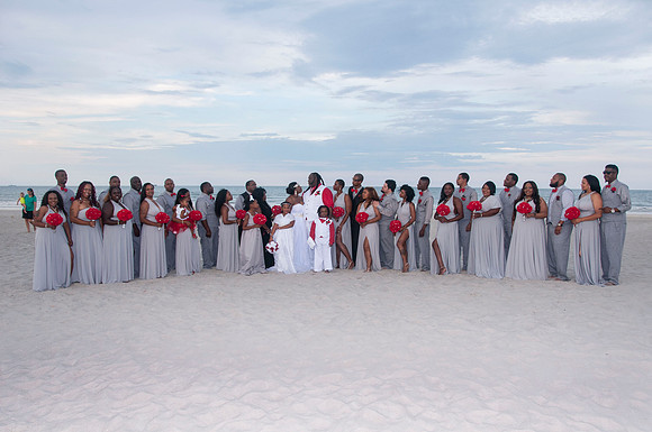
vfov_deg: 47.8
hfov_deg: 67.5
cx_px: 326
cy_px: 216
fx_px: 488
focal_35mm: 27
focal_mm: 18
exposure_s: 1/125
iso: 200
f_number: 5.6
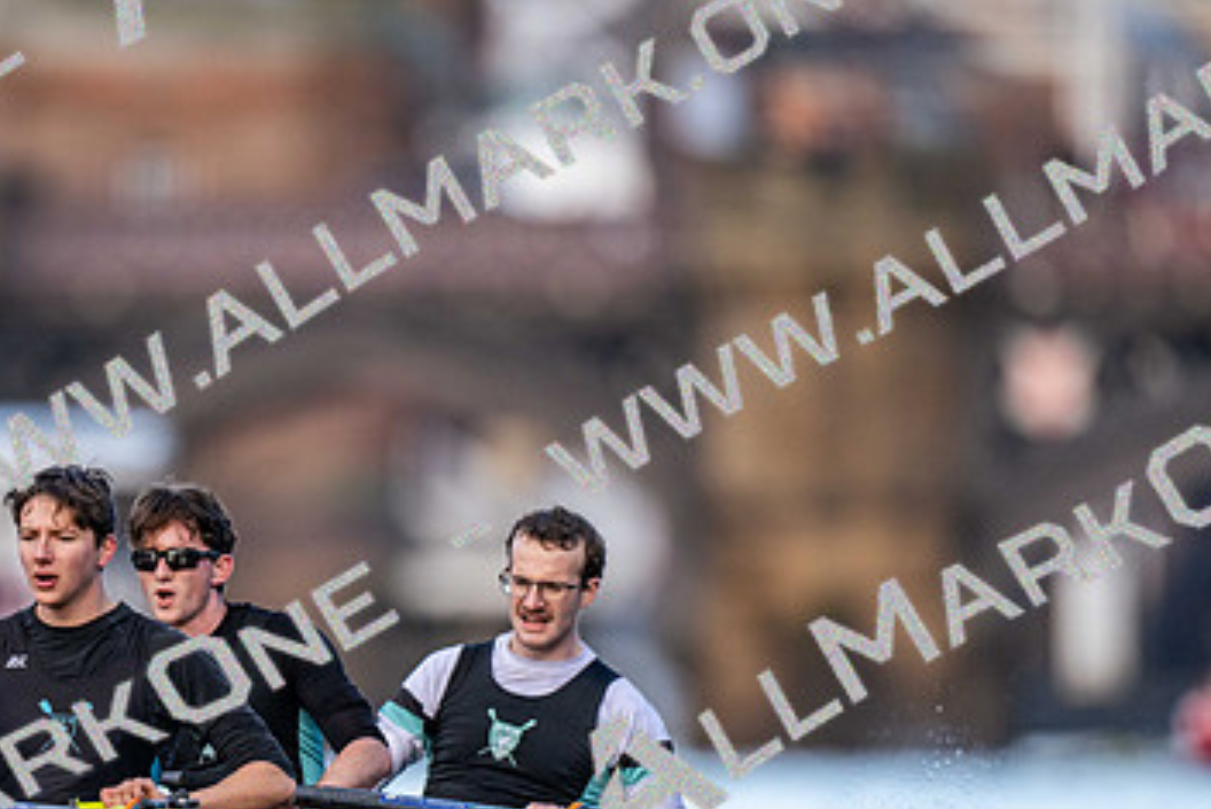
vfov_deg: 1.4
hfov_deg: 2.1
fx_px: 33314
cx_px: 296
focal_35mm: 990
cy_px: 553
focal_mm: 600
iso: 1400
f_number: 4
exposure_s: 1/2500
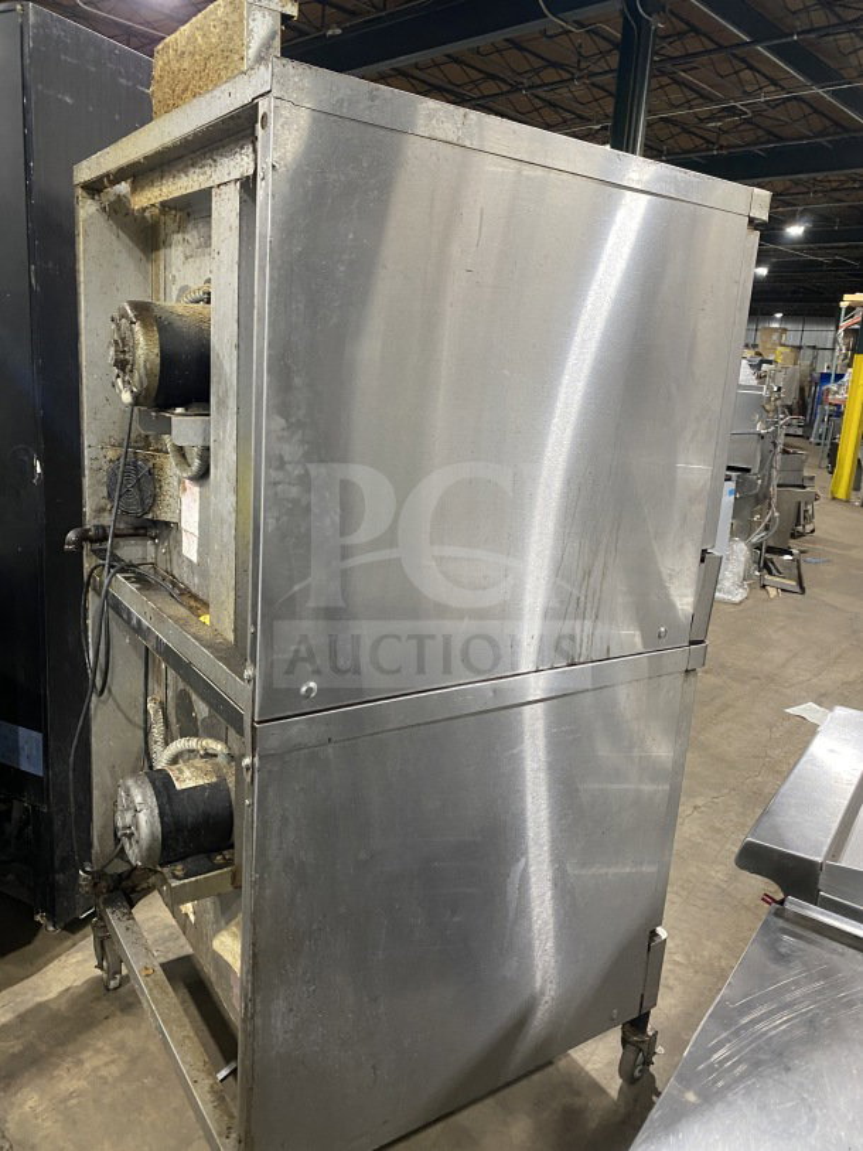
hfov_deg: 53.1
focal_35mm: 26
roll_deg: -5.1
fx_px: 864
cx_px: 432
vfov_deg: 67.3
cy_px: 576
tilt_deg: -11.9
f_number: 1.8
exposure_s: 1/60
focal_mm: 4.25
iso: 250
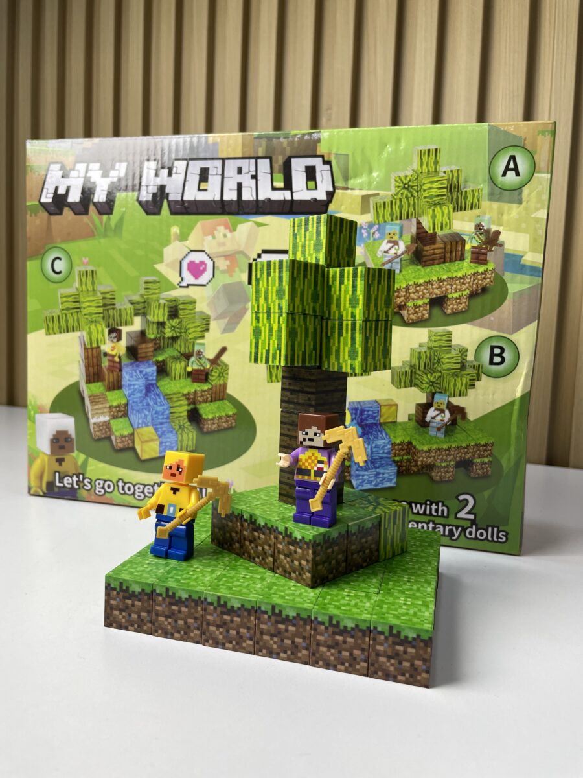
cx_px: 292
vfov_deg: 67.3
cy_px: 389
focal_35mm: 26
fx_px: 584
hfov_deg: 53.1
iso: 32
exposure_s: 1/120
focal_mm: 4.2
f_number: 1.6
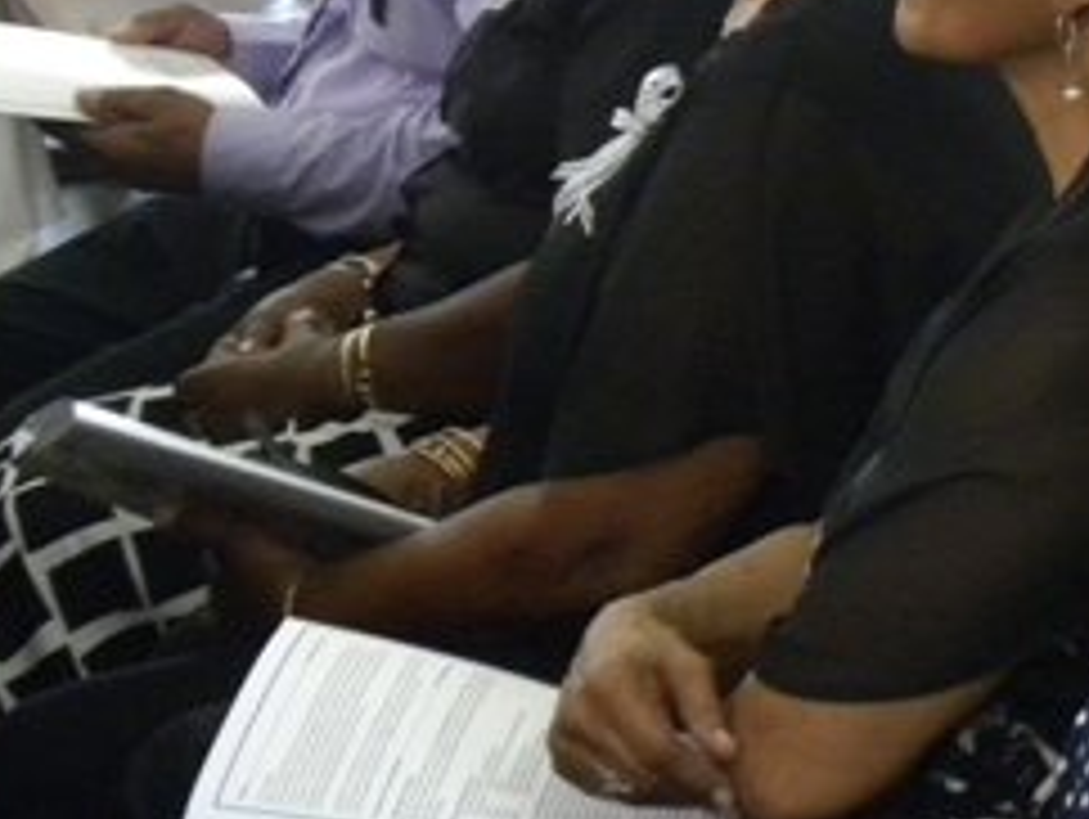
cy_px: -207
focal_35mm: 198
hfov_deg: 9.9
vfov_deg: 7.4
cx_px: 1233
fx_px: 6235
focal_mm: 13.4
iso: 400
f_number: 4
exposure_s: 1/19.1
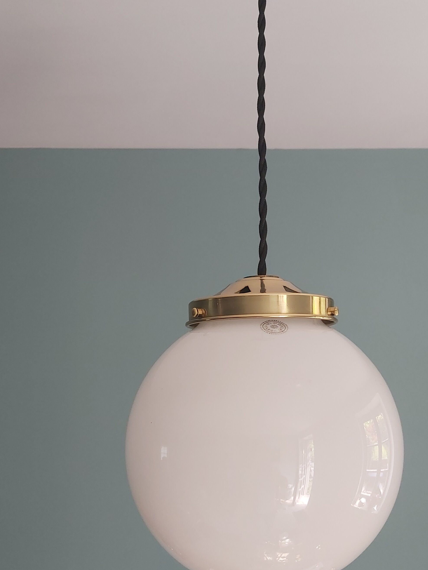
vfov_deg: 46.7
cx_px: 241
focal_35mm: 40
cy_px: 315
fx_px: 659
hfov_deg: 35.9
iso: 125
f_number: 1.7
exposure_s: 1/100
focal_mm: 3.92
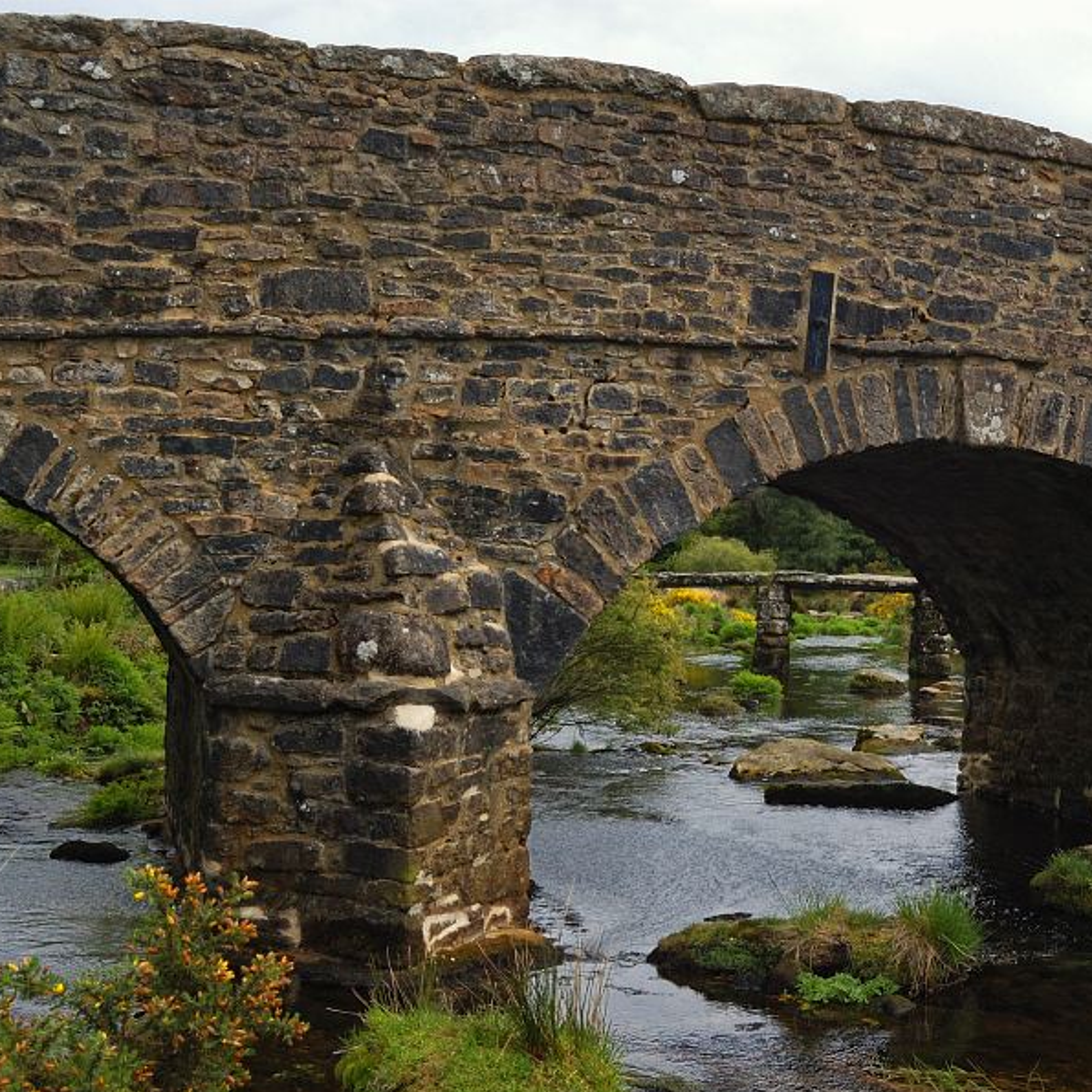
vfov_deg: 36.0
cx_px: 815
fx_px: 1677
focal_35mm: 47
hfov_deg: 35.3
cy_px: 607
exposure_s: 1/320
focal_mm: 22
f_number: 9
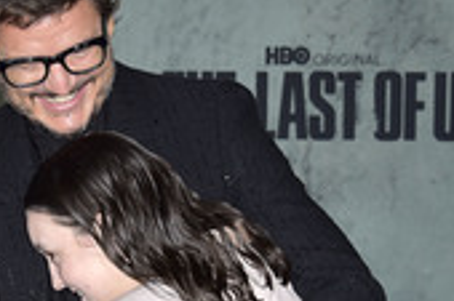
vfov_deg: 8.3
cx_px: 118
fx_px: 2066
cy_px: 285
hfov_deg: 12.5
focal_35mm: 164
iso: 640
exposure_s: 1/250
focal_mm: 62
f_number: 6.3
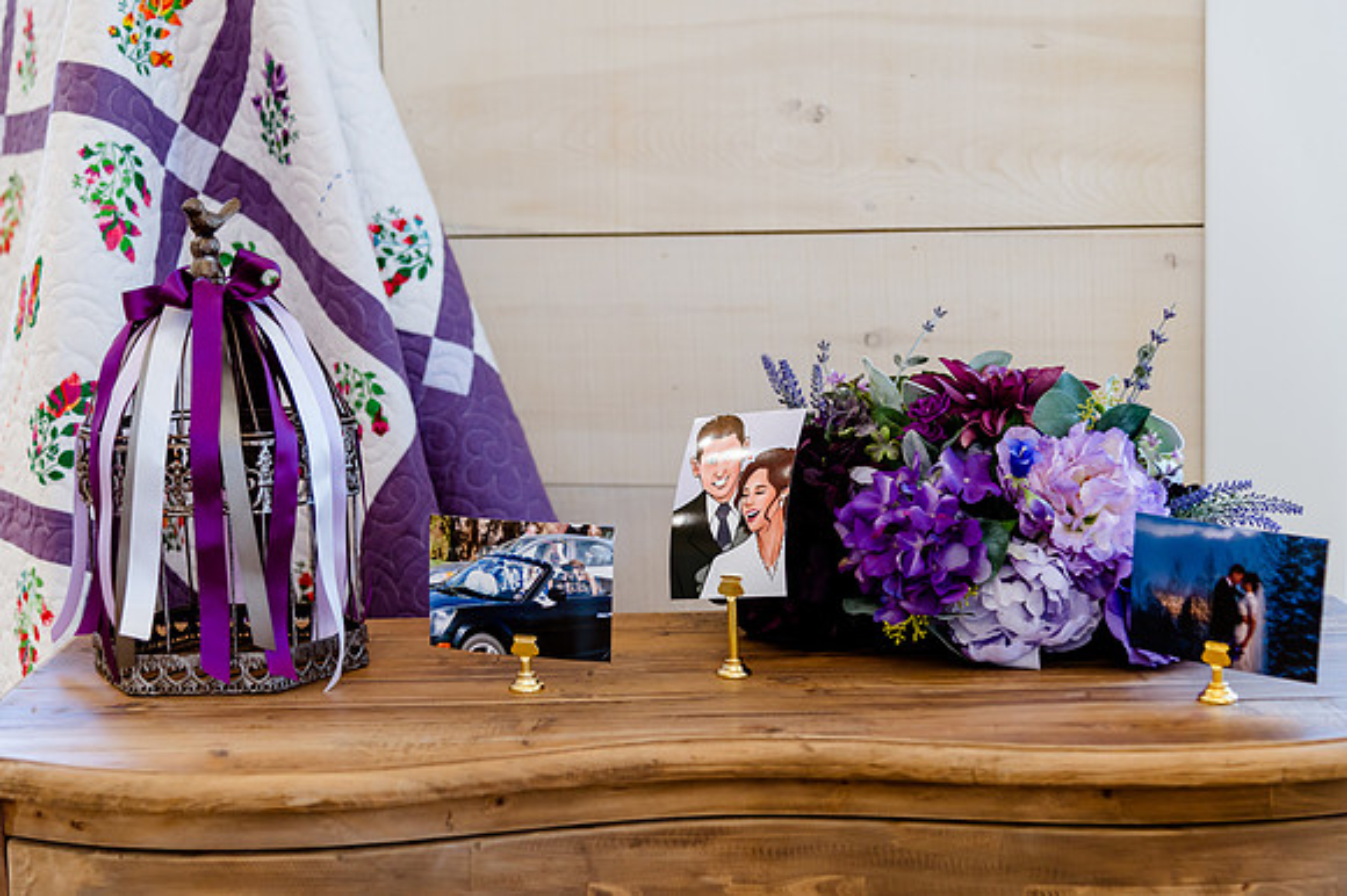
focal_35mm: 58
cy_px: 448
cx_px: 674
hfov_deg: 34.5
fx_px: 2169
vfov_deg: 23.4
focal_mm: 58
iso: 800
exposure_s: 1/200
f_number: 4
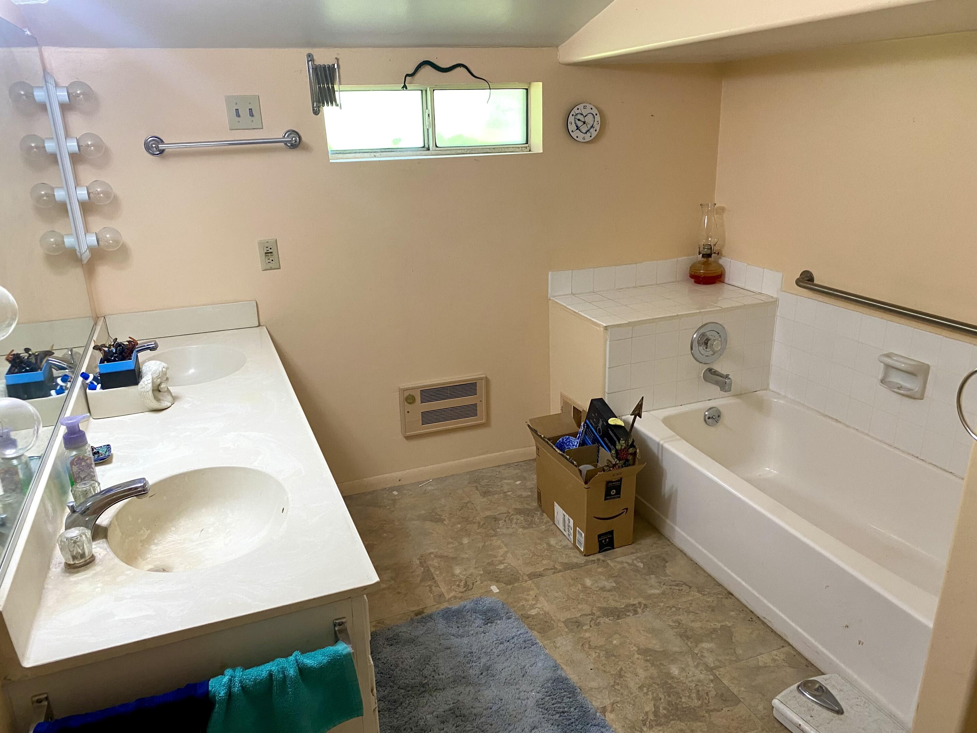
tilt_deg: -18.2
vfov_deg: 53.1
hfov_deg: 67.3
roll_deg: +0.9
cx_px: 488
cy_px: 366
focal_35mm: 26
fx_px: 734
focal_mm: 4.25
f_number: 1.8
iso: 160
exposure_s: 1/60
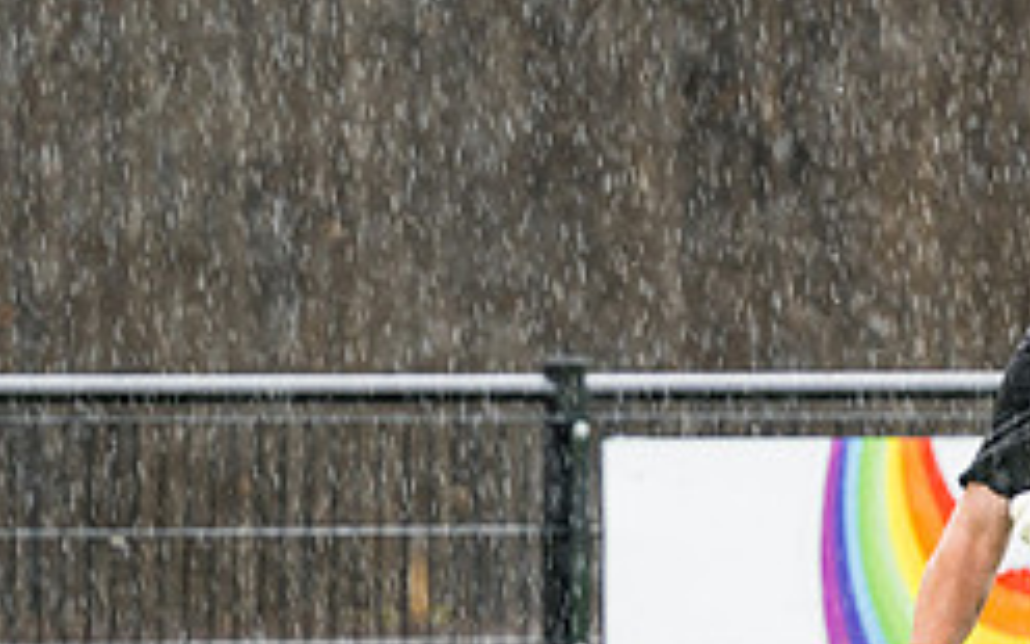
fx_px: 14204
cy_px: 837
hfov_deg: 4.2
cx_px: 670
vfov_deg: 2.6
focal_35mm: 506
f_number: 2.8
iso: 200
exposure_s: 1/320
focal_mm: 135
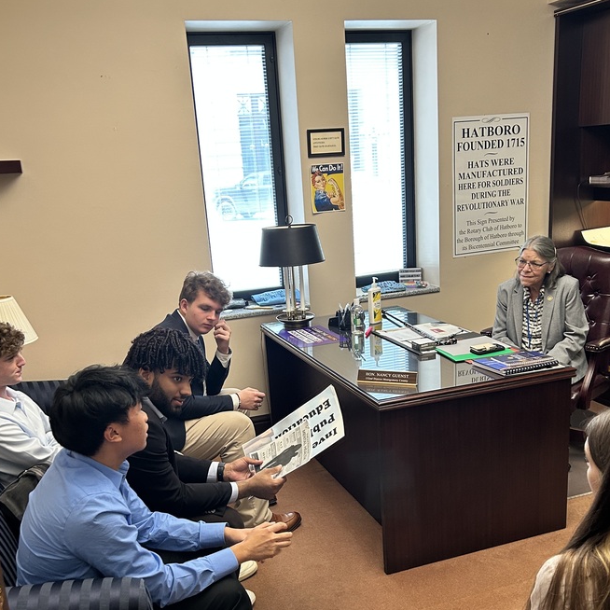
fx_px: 718
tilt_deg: -16.0
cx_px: 315
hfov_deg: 46.0
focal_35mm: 36
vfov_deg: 45.8
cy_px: 367
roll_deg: +3.3
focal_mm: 5.7
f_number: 1.5
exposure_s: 1/60
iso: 160
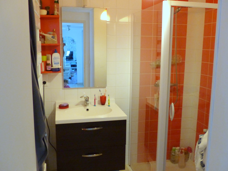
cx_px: 114
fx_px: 224
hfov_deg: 54.0
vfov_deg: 41.8
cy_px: 86
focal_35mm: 34
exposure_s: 1/15
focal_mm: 6.2
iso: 400
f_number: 2.8
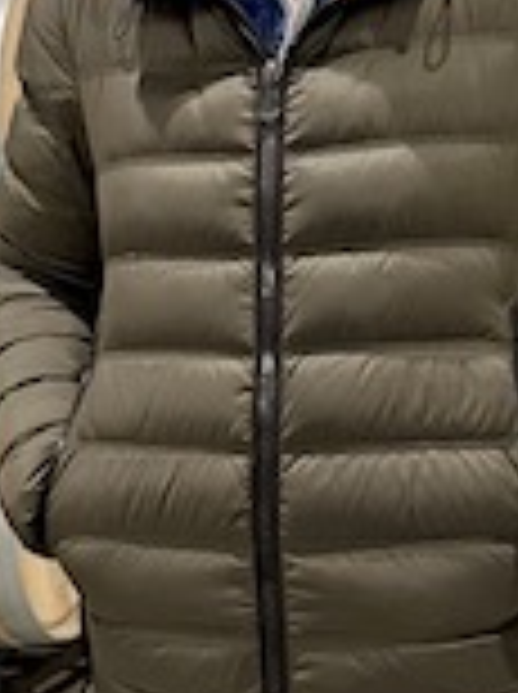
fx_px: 2001
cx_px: 239
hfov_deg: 14.8
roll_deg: +0.8
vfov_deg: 19.4
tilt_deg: -13.0
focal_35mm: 100
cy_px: 608
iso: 1250
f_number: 1.78
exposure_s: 1/30
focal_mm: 6.86
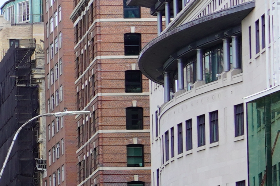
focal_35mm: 341
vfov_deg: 4.0
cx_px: -394
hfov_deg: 5.8
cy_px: 296
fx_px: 2650
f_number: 5
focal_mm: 29
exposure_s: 1/250
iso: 100
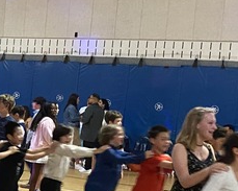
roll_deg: -3.9
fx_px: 437
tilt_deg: -6.4
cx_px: -52
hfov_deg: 26.8
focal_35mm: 62
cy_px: 133
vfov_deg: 24.4
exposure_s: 1/30
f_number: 1.8
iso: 800
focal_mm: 4.25
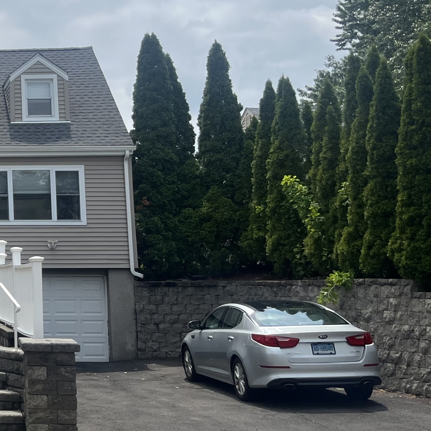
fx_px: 930
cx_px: -155
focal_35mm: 66
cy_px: 134
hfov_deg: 22.8
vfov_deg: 25.9
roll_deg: -0.1
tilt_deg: +10.4
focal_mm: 5.1
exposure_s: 1/6494
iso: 50
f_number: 1.6
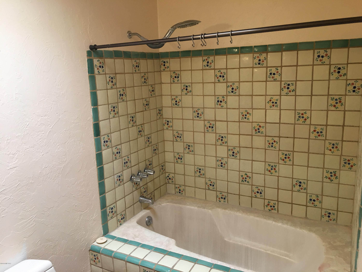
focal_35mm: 29
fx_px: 303
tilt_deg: -10.3
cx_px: 181
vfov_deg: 48.2
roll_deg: +1.2
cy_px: 136
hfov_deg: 61.7
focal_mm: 4.15
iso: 32
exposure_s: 1/15
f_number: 2.2
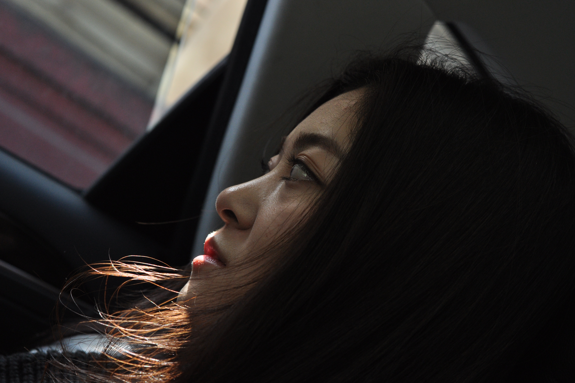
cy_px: 191
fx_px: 1214
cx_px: 284
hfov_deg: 26.7
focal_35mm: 76
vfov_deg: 17.9
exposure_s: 1/350
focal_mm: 50
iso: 640
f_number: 4.8
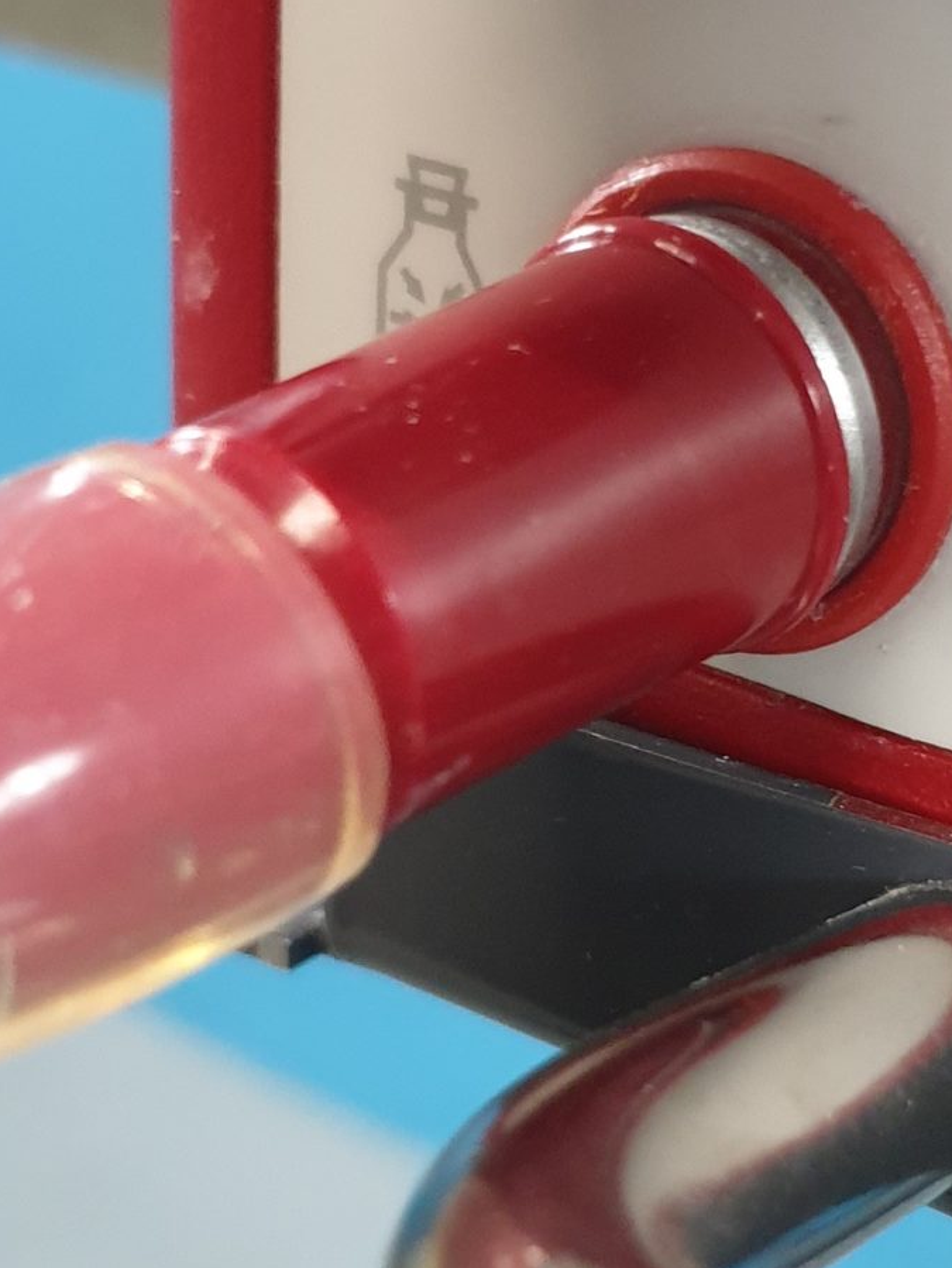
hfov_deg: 19.9
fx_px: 2712
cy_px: 709
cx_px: 605
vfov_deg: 26.3
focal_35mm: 74
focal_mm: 4.3
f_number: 1.5
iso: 320
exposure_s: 1/33
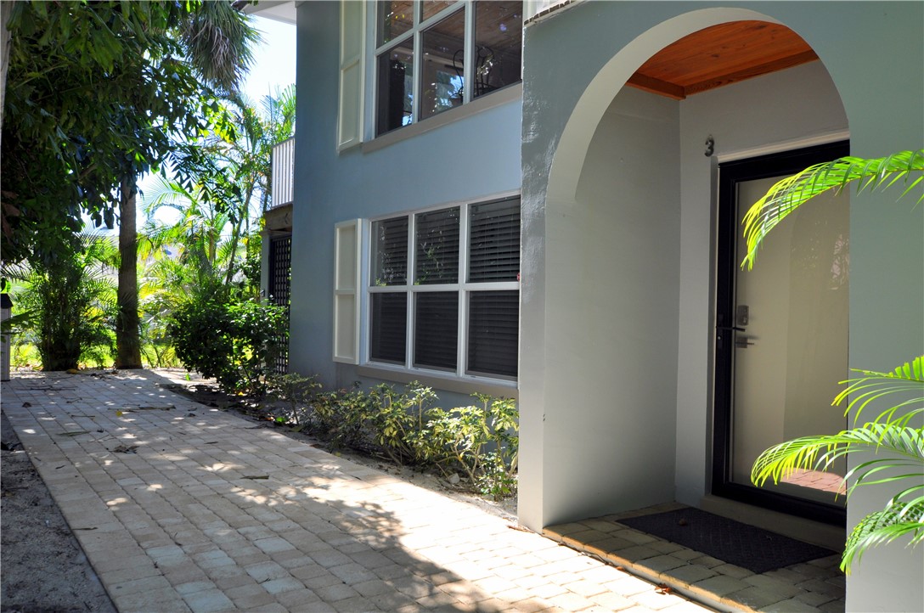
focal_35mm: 28
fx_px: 730
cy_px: 306
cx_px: 462
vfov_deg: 45.5
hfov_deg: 64.6
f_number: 6.7
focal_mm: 19
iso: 200
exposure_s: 1/180
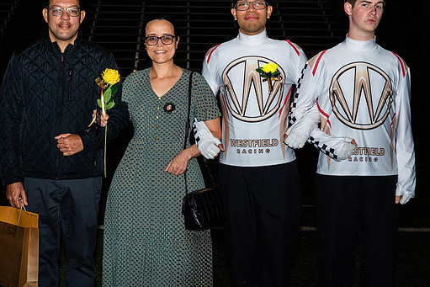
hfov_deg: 23.6
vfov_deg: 15.9
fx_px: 1027
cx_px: 219
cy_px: 114
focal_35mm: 86
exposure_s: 1/200
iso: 320
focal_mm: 40
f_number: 5
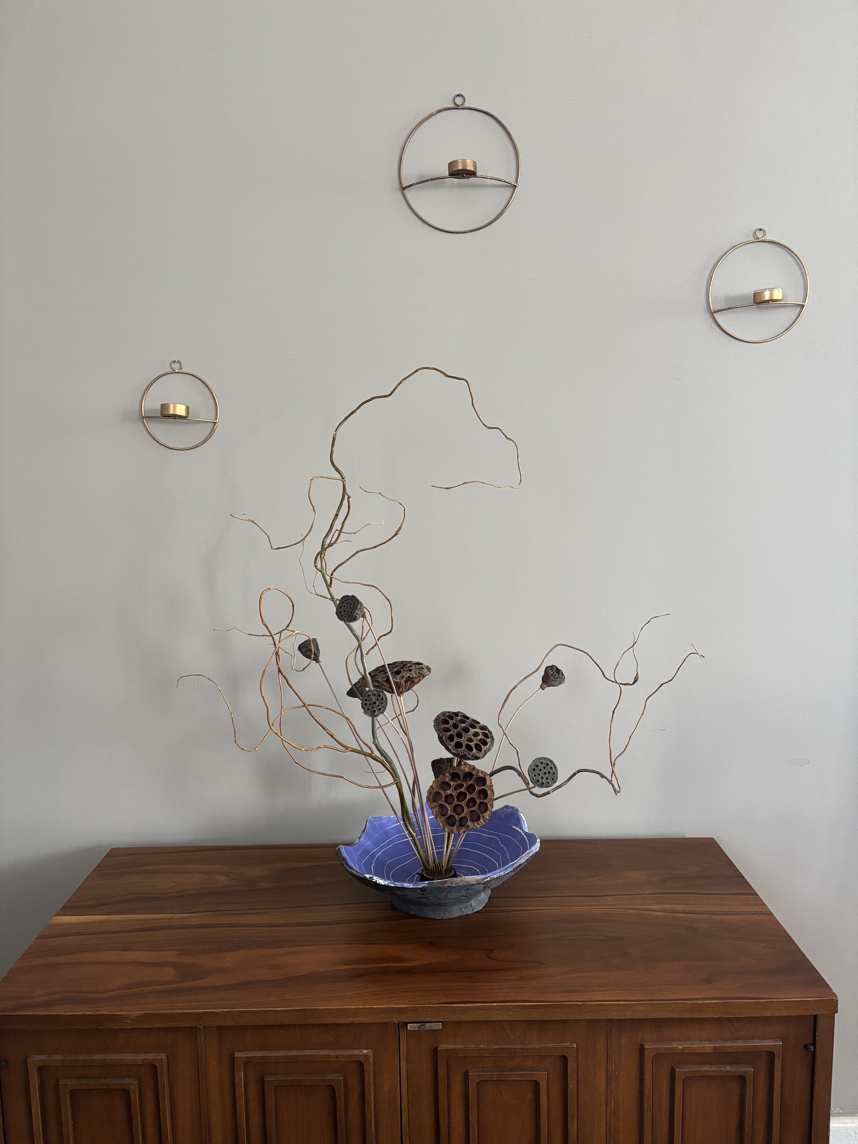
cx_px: 429
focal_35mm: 26
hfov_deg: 53.1
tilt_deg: -8.2
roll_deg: +0.9
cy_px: 572
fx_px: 859
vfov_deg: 67.3
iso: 400
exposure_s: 1/60
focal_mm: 5.96
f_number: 1.6
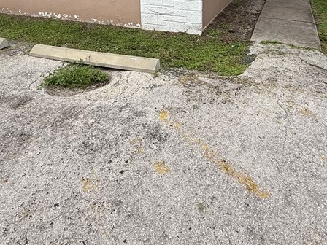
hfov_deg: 56.8
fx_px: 302
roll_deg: +0.8
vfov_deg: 37.9
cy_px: -15
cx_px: 156
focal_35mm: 32
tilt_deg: -6.5
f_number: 2.2
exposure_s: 1/227
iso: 50
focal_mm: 2.22
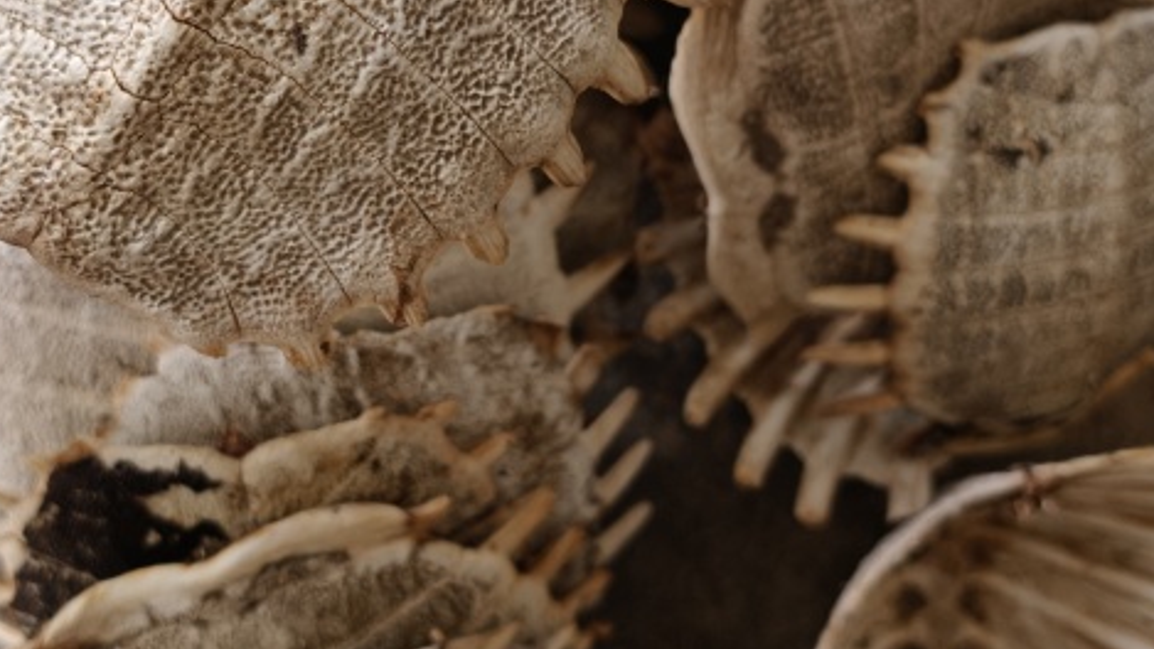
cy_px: 122
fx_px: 1744
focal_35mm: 57
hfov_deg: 36.4
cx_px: 436
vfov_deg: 20.8
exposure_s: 1/89.3
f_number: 1.5
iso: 1000
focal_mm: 6.75
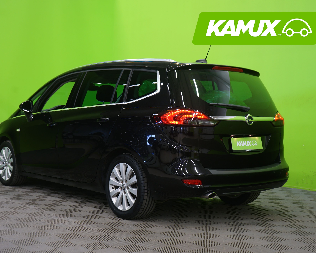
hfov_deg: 35.3
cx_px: 144
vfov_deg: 28.6
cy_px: 127
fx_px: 496
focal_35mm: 53
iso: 400
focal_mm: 47
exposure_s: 1/6
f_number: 5
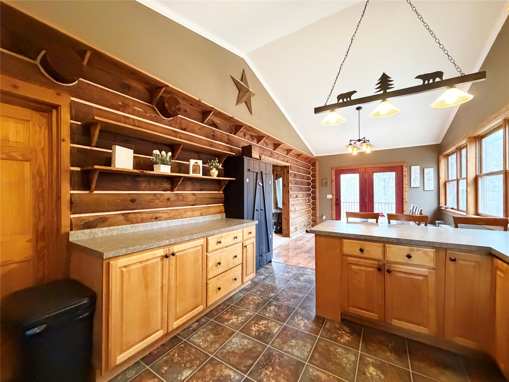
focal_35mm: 14
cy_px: 191
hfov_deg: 102.1
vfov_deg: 85.7
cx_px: 254
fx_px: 206
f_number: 2.2
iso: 800
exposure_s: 1/60
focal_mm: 2.22
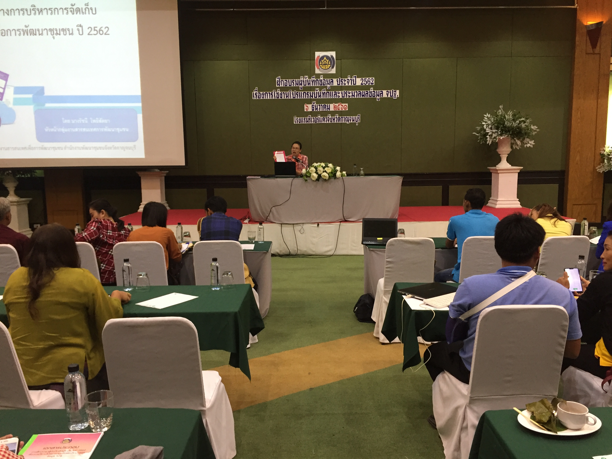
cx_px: 306
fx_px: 513
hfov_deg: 61.7
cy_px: 230
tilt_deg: -7.4
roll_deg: -0.3
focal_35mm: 29
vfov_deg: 48.2
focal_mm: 4.15
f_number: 2.2
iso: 160
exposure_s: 1/33
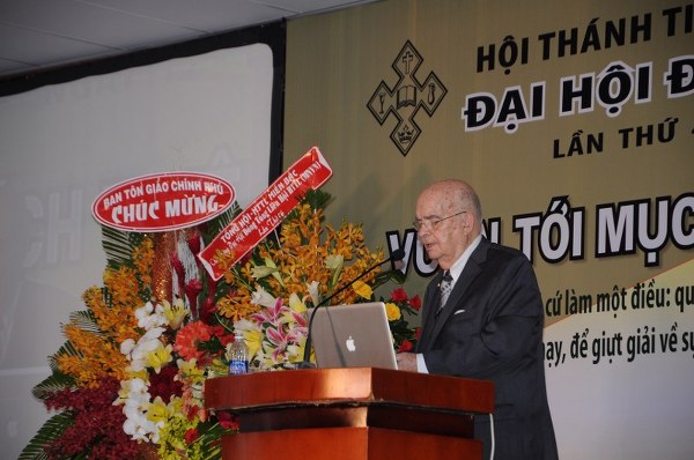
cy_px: 230
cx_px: 347
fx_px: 3031
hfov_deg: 13.1
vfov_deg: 8.7
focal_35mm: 158
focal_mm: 105
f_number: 5.6
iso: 400
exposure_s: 1/80
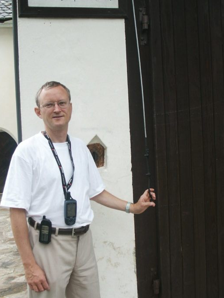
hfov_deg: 35.1
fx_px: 354
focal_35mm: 41
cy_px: 166
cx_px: 119
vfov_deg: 45.7
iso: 64
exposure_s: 1/180
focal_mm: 7.18
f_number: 3
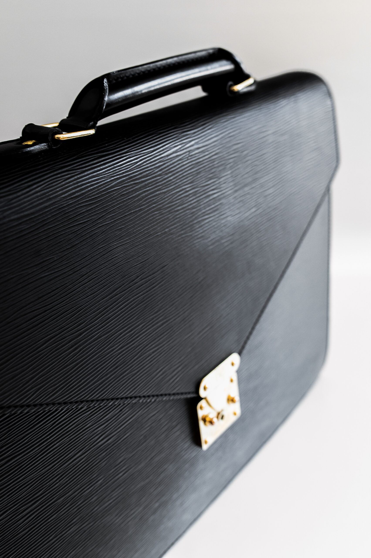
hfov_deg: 37.8
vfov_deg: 54.5
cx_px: 186
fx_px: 542
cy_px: 279
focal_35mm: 35
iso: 400
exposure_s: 1/25
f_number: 5.6
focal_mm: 35
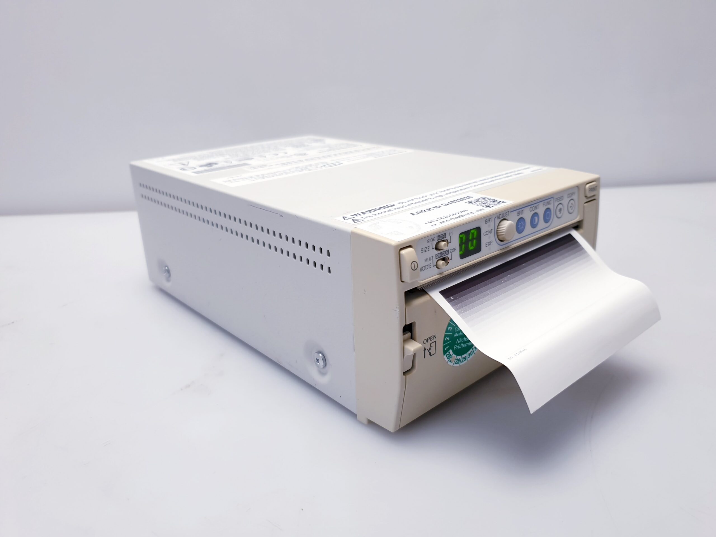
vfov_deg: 53.1
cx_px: 358
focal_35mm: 26
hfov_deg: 67.3
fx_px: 538
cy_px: 268
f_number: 1.5
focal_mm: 4.3
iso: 50
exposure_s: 1/100
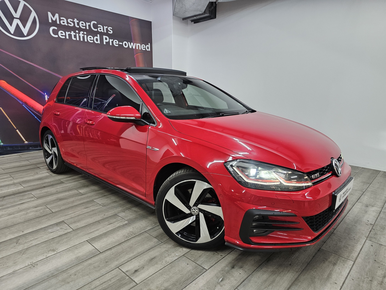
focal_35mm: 23
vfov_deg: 58.9
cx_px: 193
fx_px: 256
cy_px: 145
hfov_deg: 73.9
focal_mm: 6.3
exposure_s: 1/63.3
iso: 250
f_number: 1.7
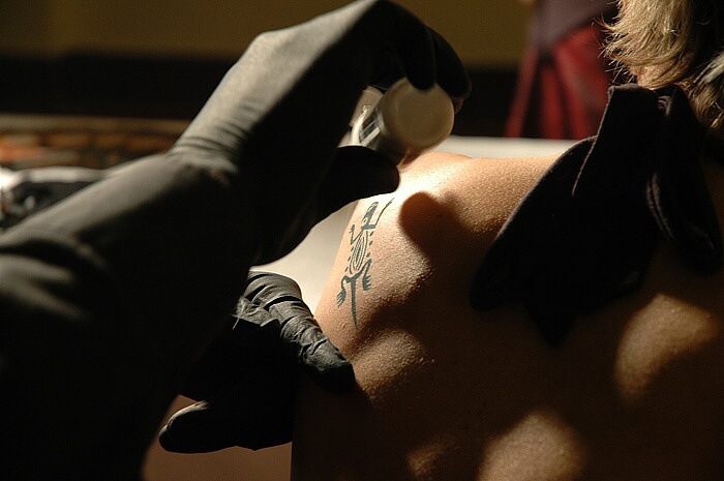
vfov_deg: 13.0
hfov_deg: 19.5
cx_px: 362
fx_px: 2109
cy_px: 240
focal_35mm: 105
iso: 400
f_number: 4.5
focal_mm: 70
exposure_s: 1/15
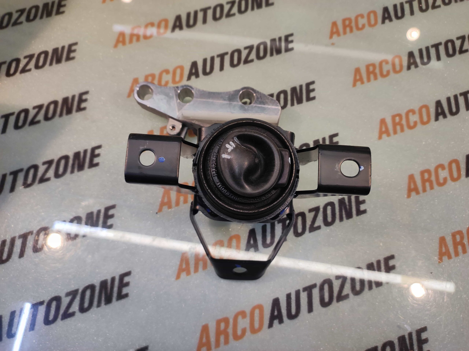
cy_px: 176
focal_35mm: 17
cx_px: 234
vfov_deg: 74.7
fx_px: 230
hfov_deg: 91.1
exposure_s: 1/50
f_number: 1.79
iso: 133
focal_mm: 4.74
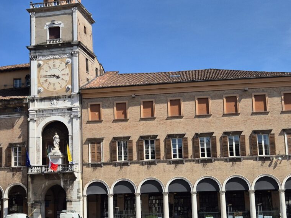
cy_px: 132
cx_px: 119
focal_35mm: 62
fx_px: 521
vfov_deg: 23.6
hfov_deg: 31.1
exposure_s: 1/2528
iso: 25
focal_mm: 5.4
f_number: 1.8
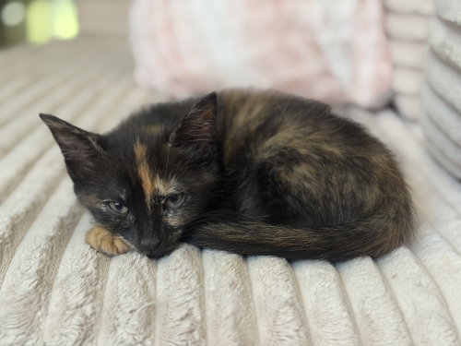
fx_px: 639
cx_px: 230
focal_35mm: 48
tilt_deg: -17.8
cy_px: 173
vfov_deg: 30.3
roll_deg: -3.0
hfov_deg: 39.7
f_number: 1.78
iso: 200
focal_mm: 6.76
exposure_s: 1/60
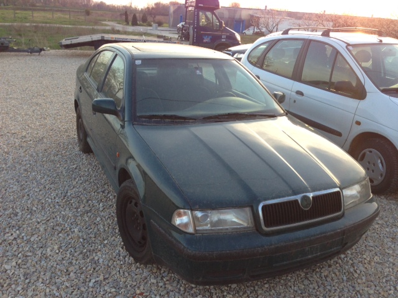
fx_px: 379
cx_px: 199
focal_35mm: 33
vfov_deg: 42.9
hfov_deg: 55.4
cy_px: 149
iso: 80
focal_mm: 4.13
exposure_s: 1/120
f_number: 2.4
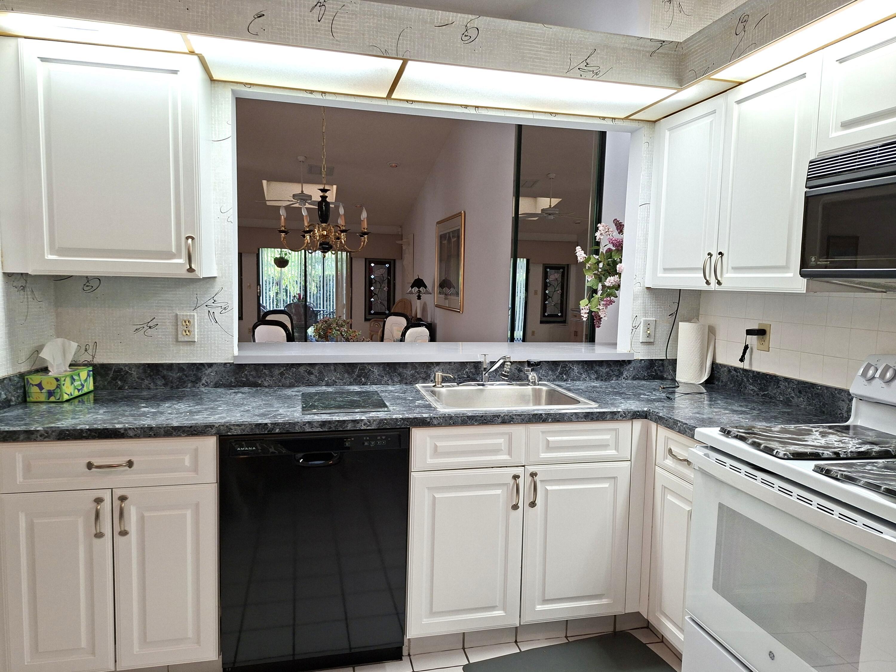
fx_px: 595
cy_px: 336
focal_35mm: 23
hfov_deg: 73.9
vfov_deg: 58.9
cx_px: 448
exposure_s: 1/120
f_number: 1.8
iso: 100
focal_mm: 5.54
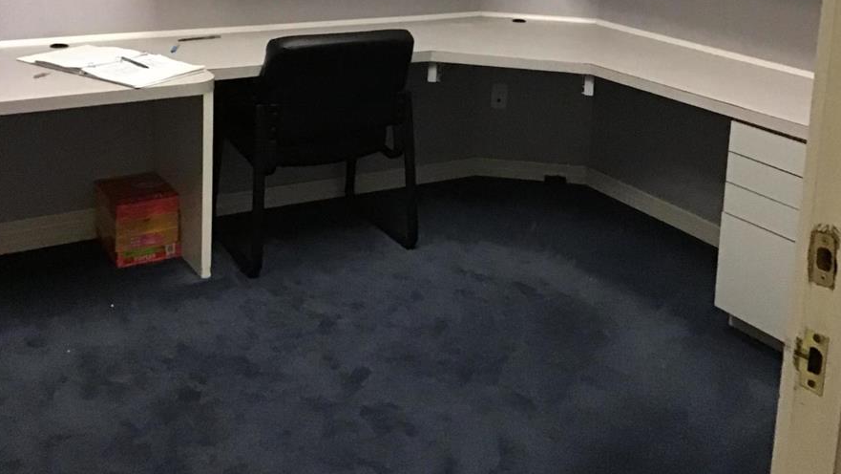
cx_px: 423
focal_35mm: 46
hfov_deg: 44.6
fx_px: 1026
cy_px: 38
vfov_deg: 25.1
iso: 250
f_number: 2.4
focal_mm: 3.3
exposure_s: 1/15
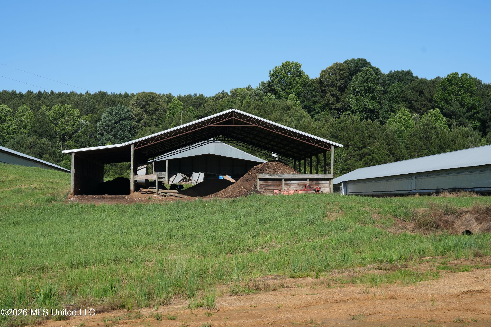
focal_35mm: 70
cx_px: 246
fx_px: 955
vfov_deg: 19.5
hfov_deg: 28.8
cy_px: 164
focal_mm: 70
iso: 320
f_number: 7.1
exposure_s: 1/1000
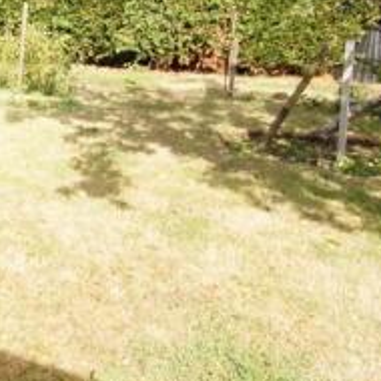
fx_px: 548
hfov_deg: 28.8
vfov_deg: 37.4
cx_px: -150
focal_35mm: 44
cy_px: 94
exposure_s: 1/800
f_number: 4
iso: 400
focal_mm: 10
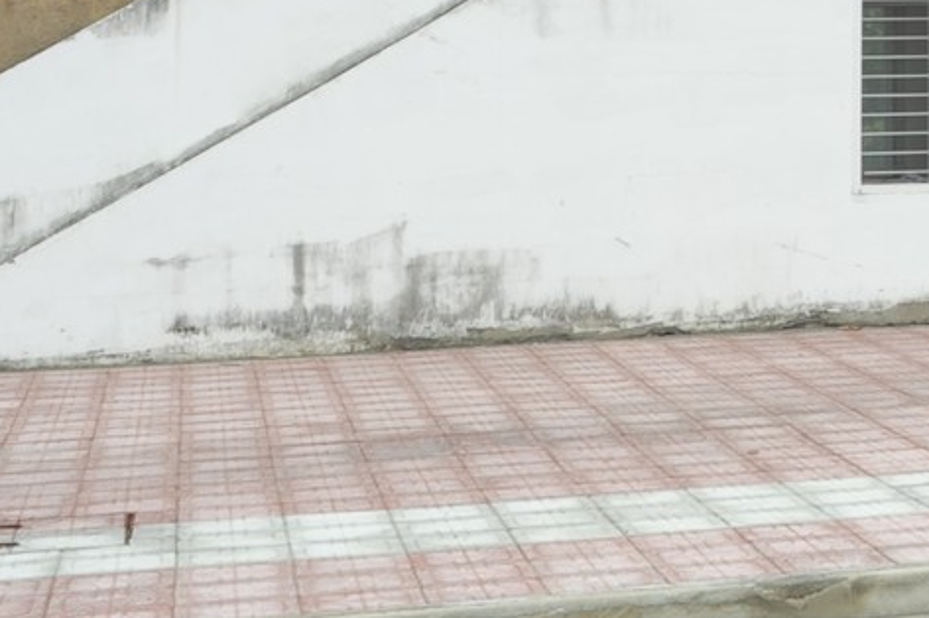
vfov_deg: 10.6
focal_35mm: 123
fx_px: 3172
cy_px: -385
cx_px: 1447
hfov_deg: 15.2
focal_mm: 29
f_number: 4.5
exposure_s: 1/500
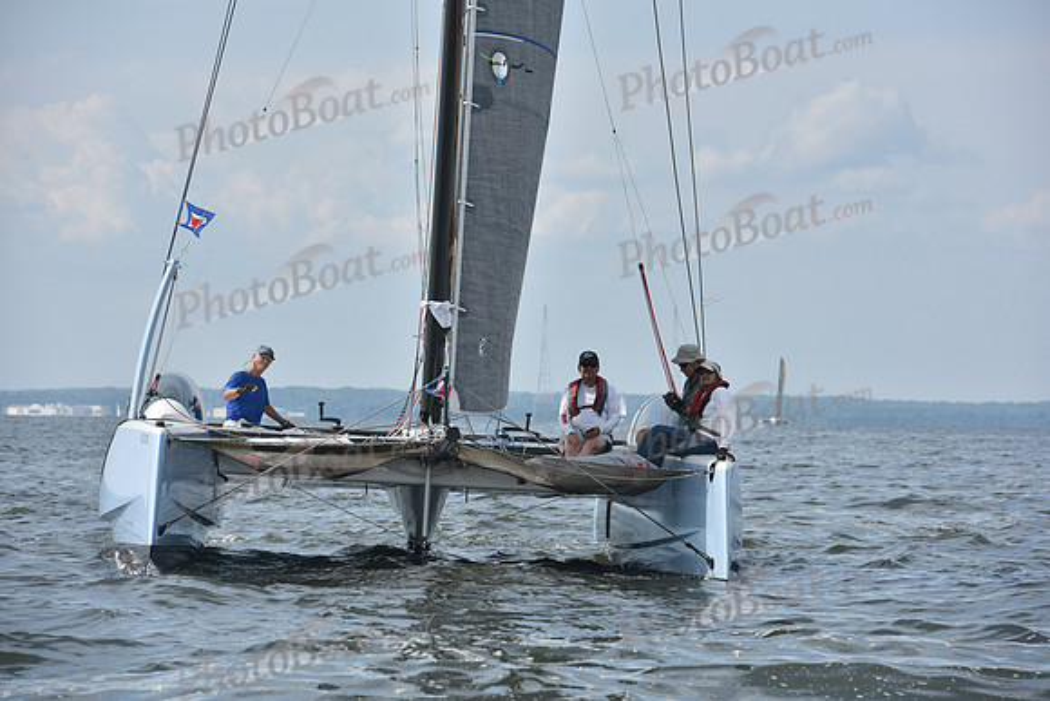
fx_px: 5543
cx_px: 525
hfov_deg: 10.8
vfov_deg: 7.2
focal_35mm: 190
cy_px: 350
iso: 320
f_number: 9
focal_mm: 190
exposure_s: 1/1250
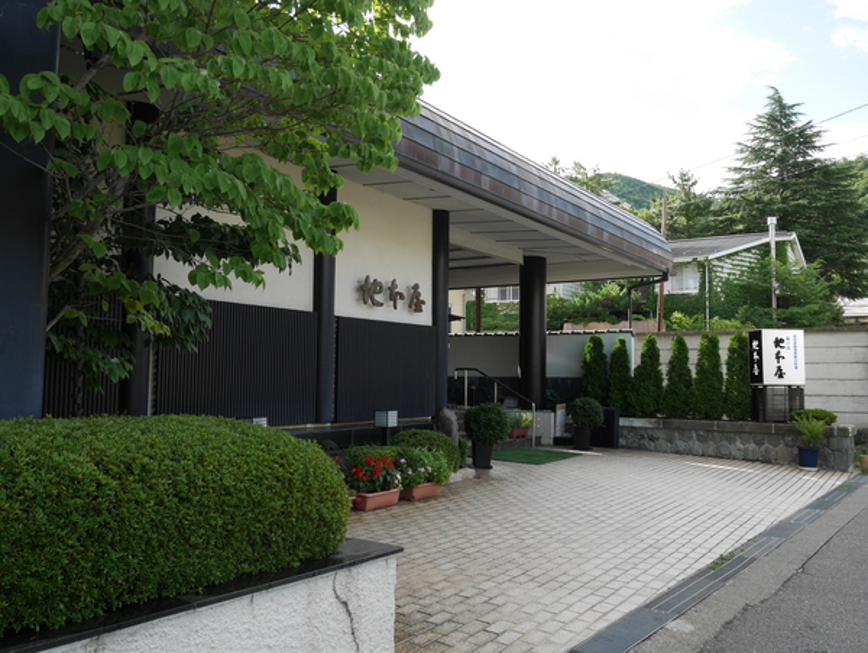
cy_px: 326
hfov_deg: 56.8
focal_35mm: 32
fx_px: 803
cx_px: 434
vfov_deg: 44.2
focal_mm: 16
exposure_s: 1/200
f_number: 5.6
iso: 200
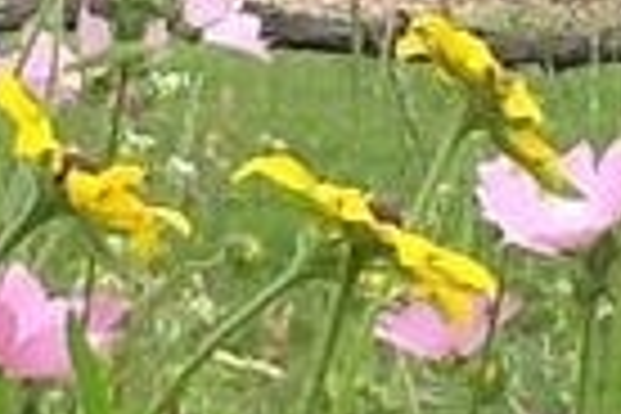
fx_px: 3657
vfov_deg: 6.5
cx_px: 216
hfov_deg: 9.7
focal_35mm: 212
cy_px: -40
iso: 40
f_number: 2.4
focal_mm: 2.03
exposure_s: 1/495
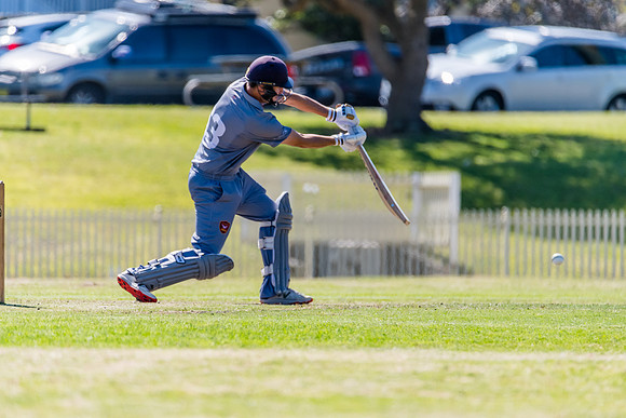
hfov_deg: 3.4
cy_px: 209
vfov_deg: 2.3
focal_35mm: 600
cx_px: 313
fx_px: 10435
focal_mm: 600
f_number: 6.3
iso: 640
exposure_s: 1/2000
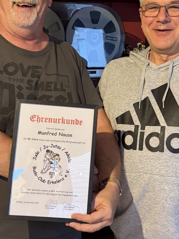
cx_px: 91
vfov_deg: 29.7
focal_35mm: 65
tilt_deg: -6.5
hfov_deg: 22.6
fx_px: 448
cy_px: 86
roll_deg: -0.5
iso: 800
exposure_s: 1/60
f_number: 1.78
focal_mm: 6.76
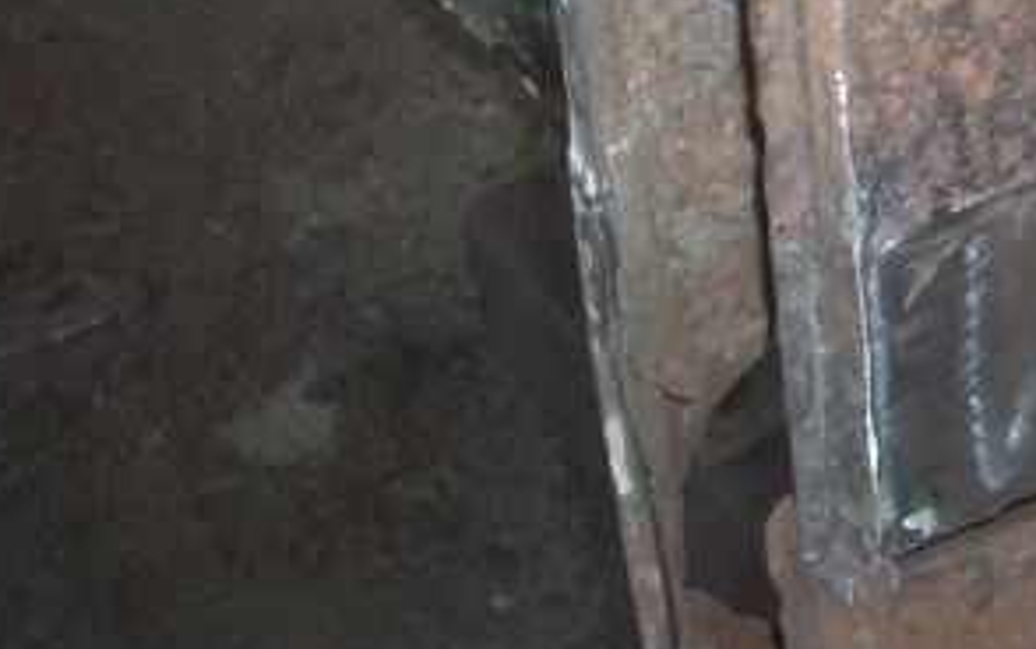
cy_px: -291
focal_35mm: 100
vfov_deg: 12.5
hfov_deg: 19.8
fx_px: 2825
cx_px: 1159
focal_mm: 6.2
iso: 200
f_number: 2.8
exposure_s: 1/60
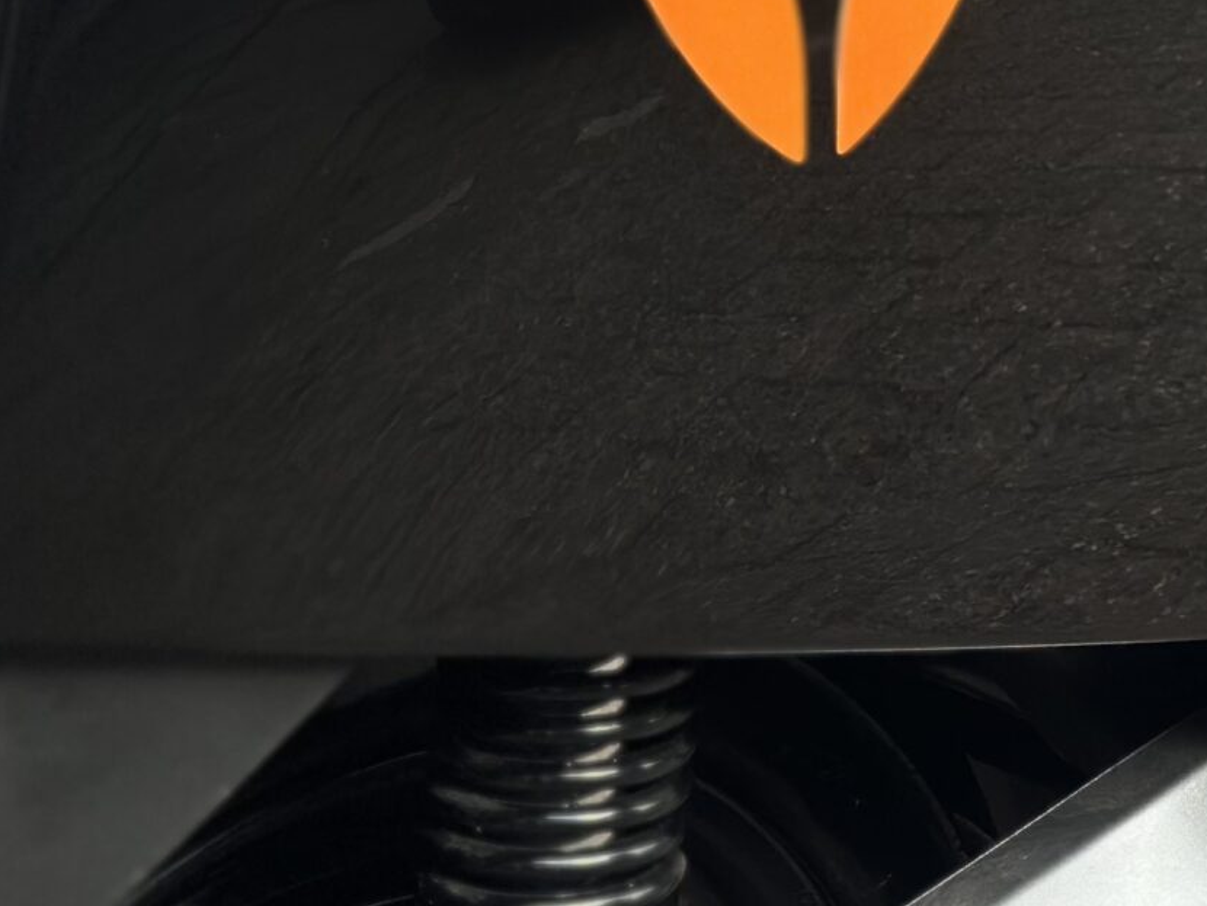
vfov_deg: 9.9
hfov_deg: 13.0
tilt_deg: -22.6
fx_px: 5162
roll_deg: +3.6
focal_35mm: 148
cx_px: 1415
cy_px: -153
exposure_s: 1/1000
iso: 80
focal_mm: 6.86
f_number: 1.78
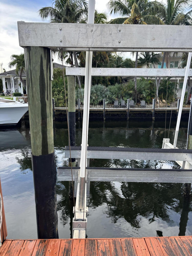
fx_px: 192
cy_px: 128
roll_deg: -1.8
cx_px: 96
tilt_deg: -11.0
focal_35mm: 26
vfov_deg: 67.3
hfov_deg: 53.1
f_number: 1.6
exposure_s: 1/657
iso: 50
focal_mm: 5.96
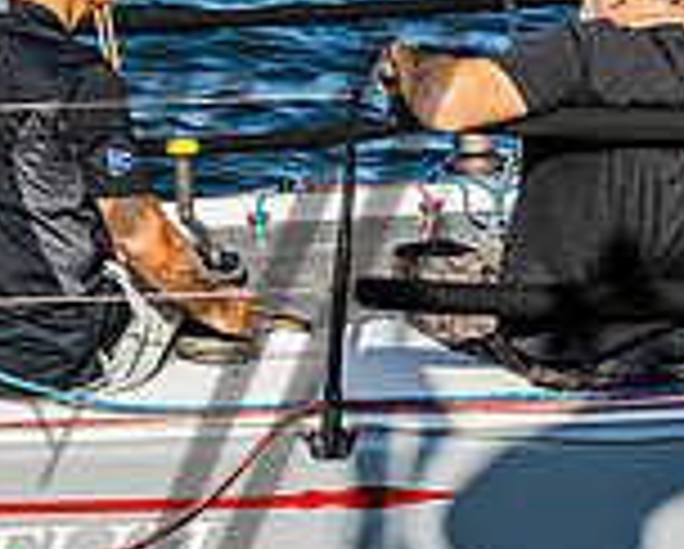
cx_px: -348
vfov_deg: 13.8
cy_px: 51
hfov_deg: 15.8
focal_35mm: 111
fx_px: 2250
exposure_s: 1/640
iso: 100
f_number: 4.5
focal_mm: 24
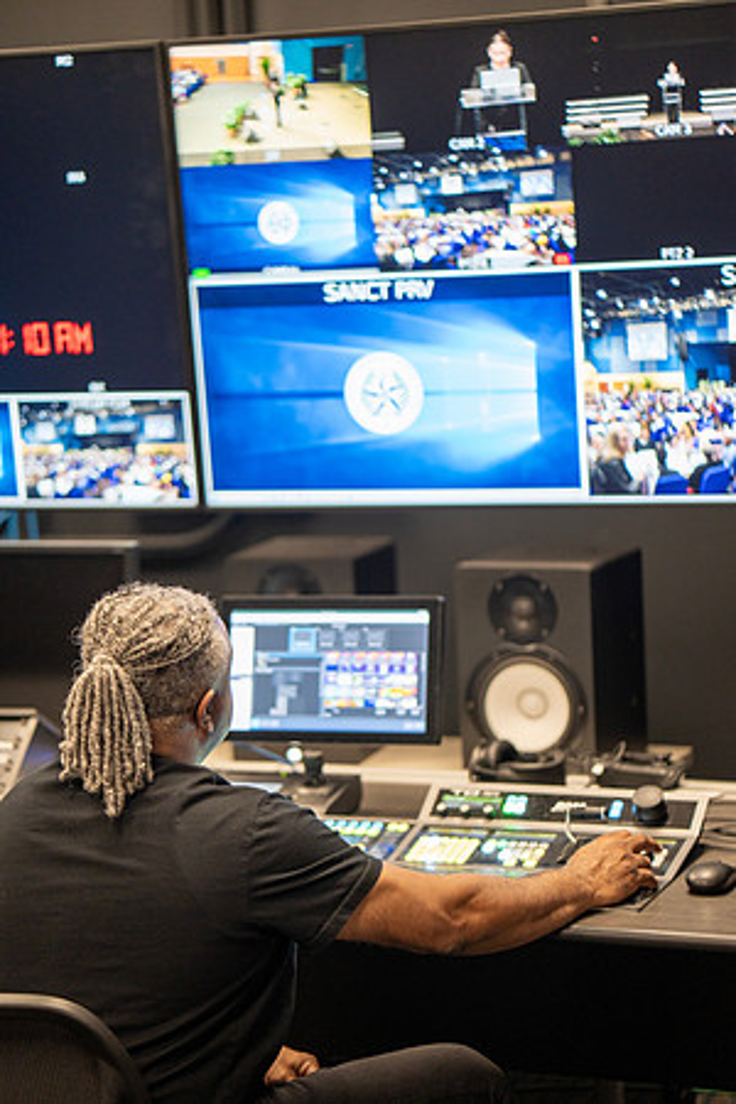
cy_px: 552
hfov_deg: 16.1
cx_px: 368
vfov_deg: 23.9
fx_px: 2606
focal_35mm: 85
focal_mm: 85
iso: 800
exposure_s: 1/125
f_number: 1.8
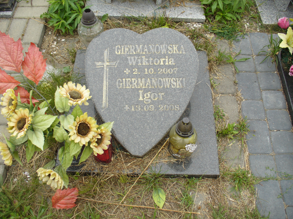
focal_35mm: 37
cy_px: 110
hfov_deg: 50.1
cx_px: 146
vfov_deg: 38.7
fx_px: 313
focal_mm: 6.1
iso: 80
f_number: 2.8
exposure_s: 1/200
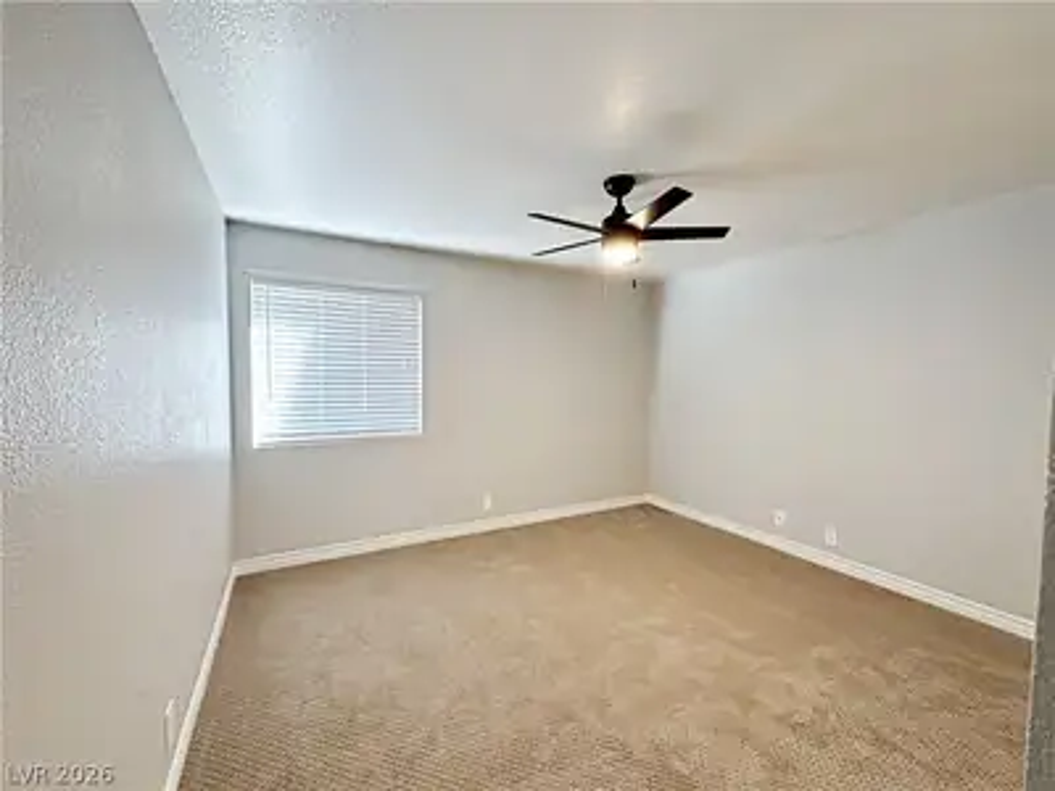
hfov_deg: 102.1
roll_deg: +0.5
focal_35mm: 14
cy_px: 396
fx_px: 427
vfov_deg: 85.7
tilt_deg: -1.6
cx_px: 528
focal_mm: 2.22
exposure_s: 1/120
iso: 320
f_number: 2.2
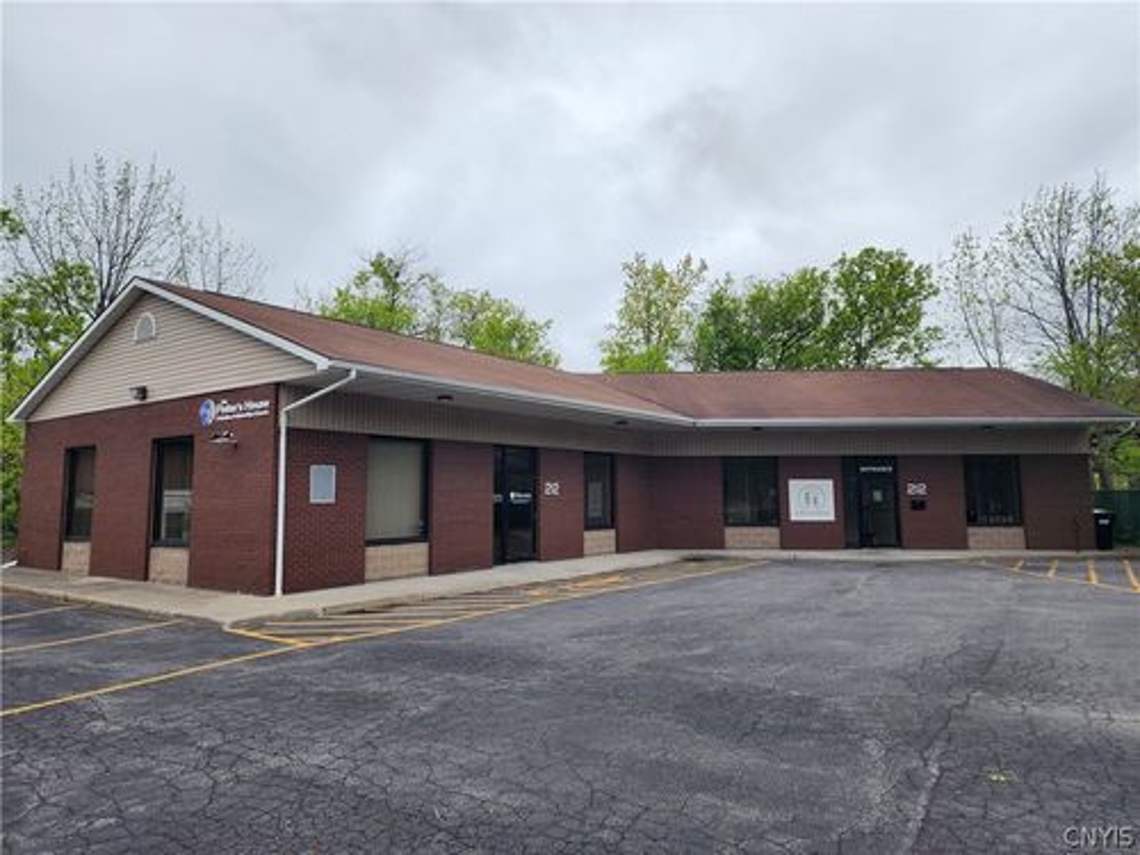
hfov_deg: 73.9
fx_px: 757
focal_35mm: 23
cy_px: 428
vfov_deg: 58.9
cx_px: 570
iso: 12
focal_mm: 6.4
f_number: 1.8
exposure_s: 1/316
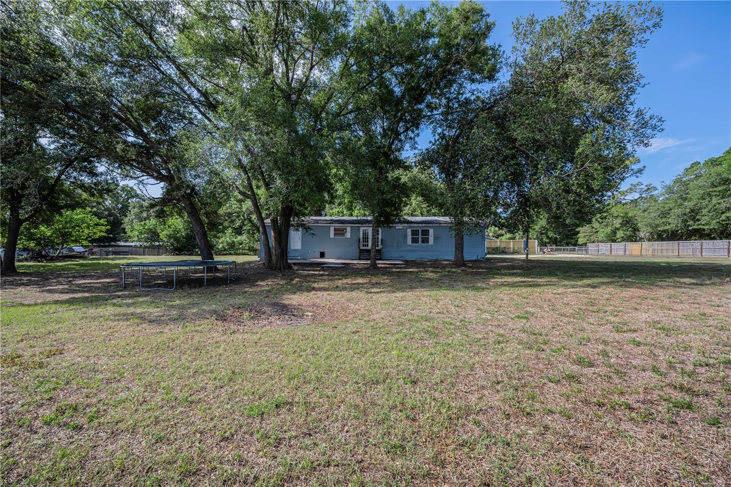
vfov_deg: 81.2
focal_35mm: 14
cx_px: 366
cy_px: 244
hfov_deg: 104.3
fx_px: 284
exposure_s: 1/200
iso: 100
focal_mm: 14
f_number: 11
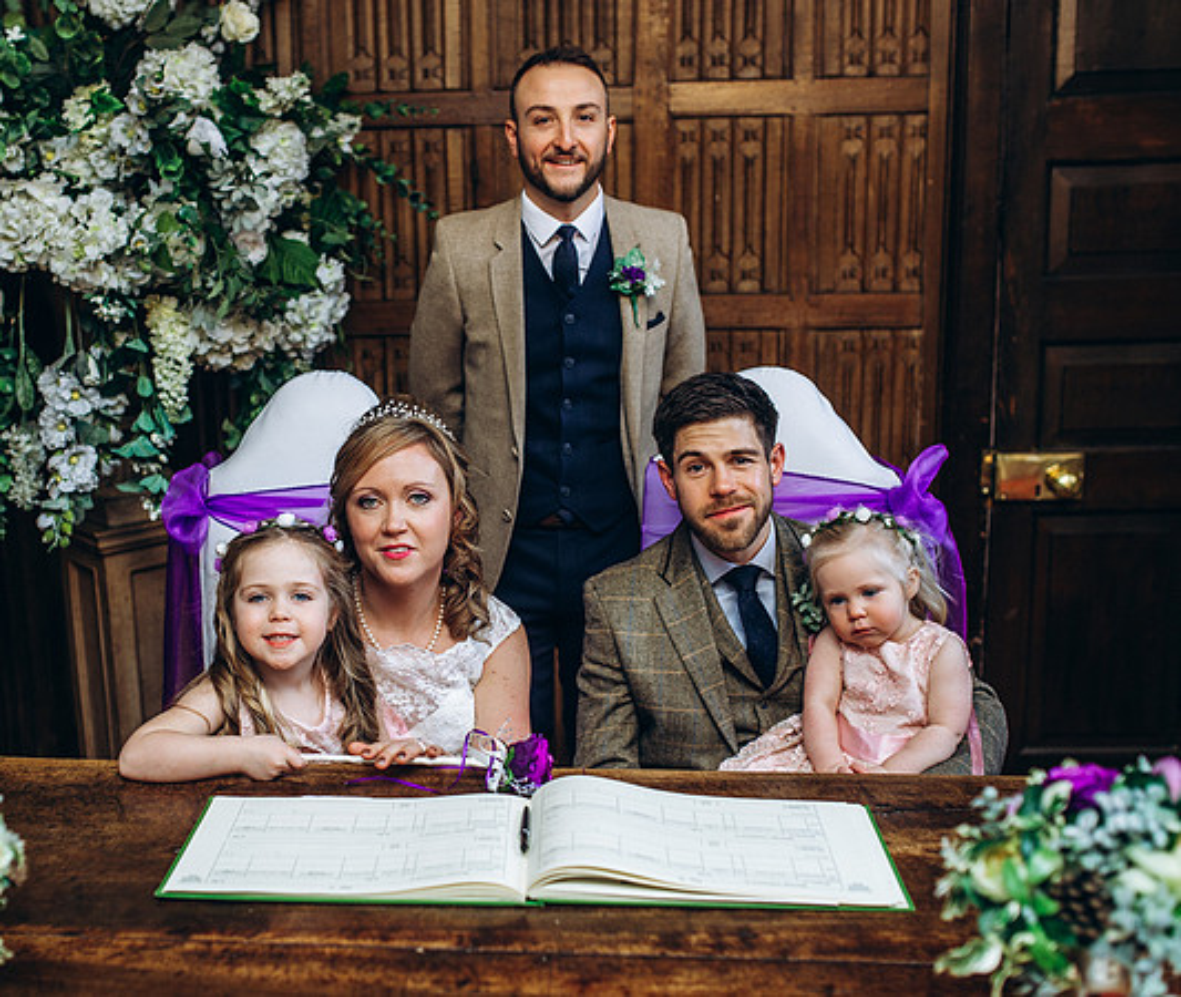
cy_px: 498
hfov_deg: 40.4
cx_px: 432
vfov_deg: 34.8
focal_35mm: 44
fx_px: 1589
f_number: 2.5
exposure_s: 1/100
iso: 320
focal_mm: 35
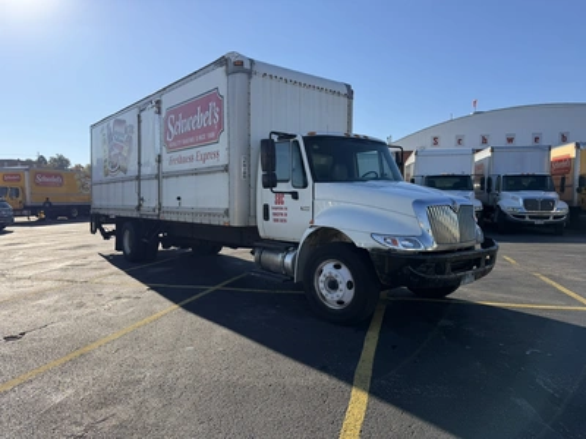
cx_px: 293
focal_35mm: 24
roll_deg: -1.7
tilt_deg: -2.2
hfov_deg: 71.6
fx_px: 406
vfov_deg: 56.8
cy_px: 220
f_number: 1.78
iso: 100
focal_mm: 6.76
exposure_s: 1/4975
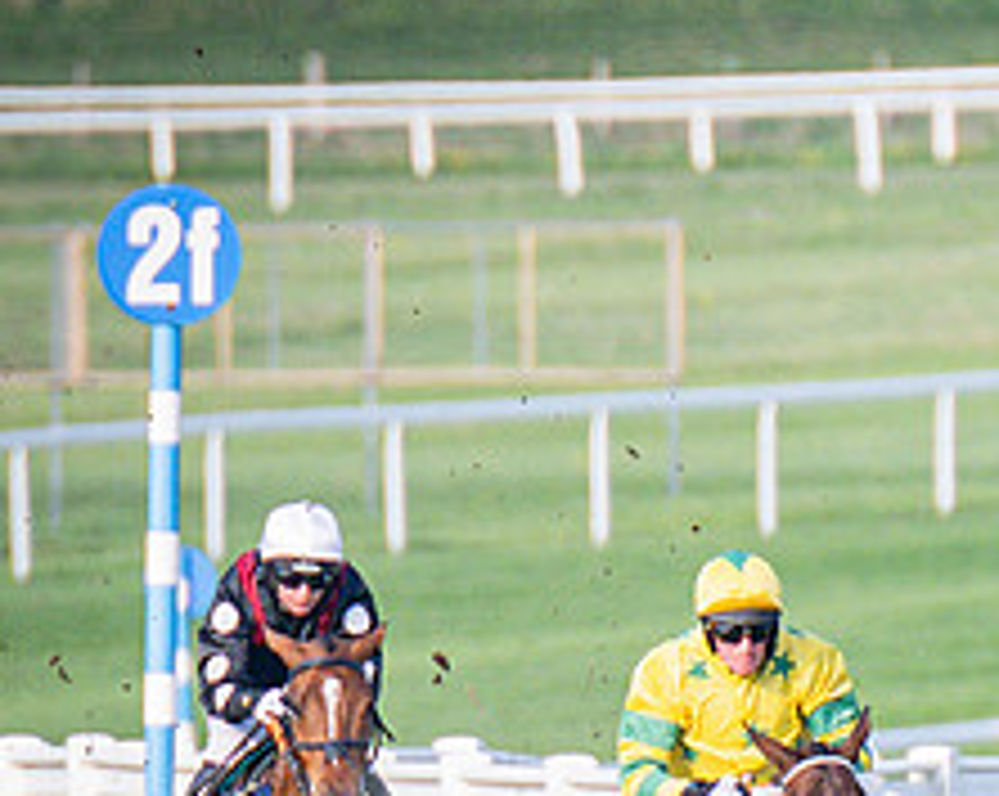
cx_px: 836
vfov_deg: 0.7
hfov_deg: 0.9
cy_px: 702
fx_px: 67205
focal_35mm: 2276
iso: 400
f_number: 4
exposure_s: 1/1600
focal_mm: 280
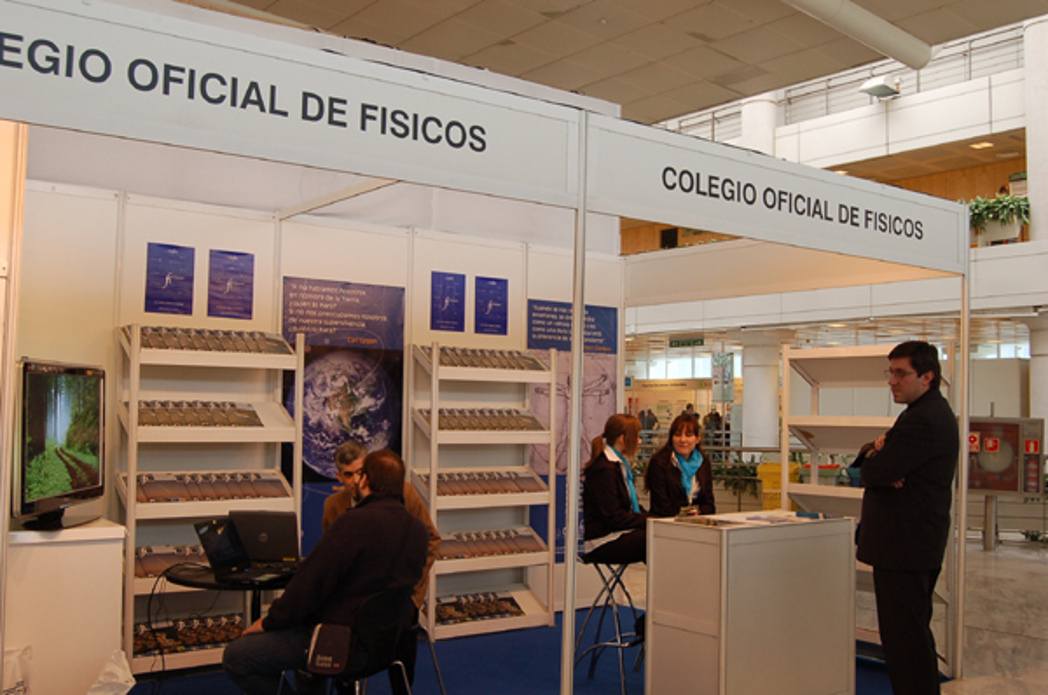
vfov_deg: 36.8
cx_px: 524
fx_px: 1046
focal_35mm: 36
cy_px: 348
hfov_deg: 53.2
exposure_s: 1/30
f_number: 7.1
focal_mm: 24
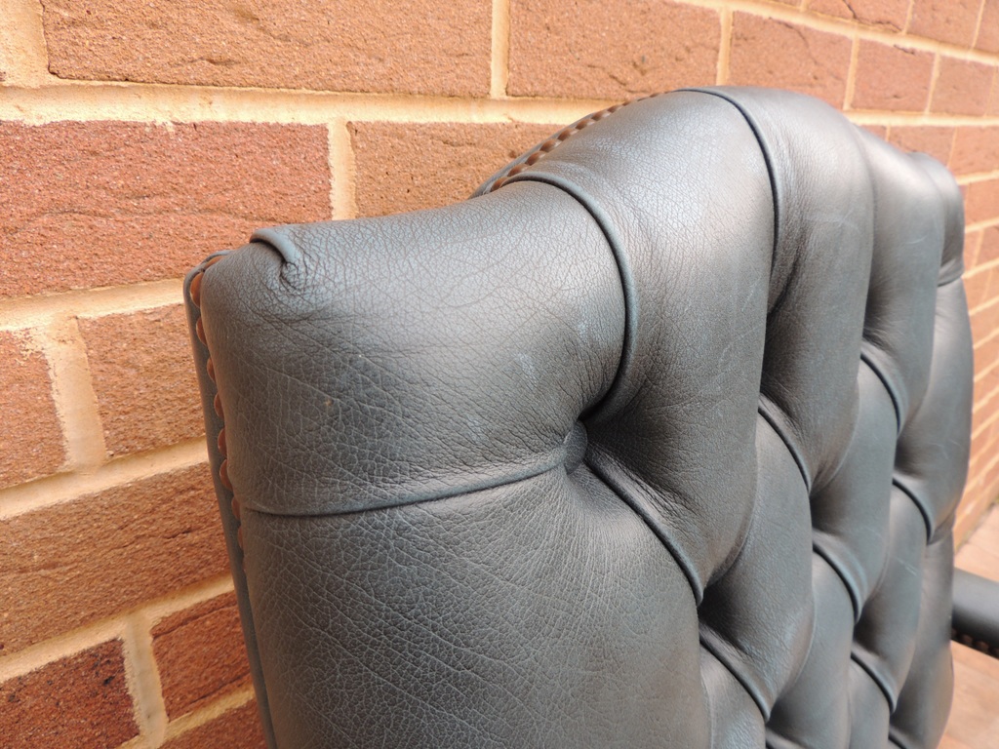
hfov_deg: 71.6
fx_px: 693
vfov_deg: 56.8
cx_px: 500
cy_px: 374
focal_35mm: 24
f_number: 3
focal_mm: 4.3
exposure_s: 1/80
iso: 100
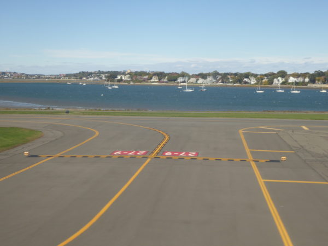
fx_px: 540
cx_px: 164
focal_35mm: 57
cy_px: 123
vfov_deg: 25.7
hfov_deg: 33.8
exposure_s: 1/400
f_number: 4.2
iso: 100
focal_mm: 10.3
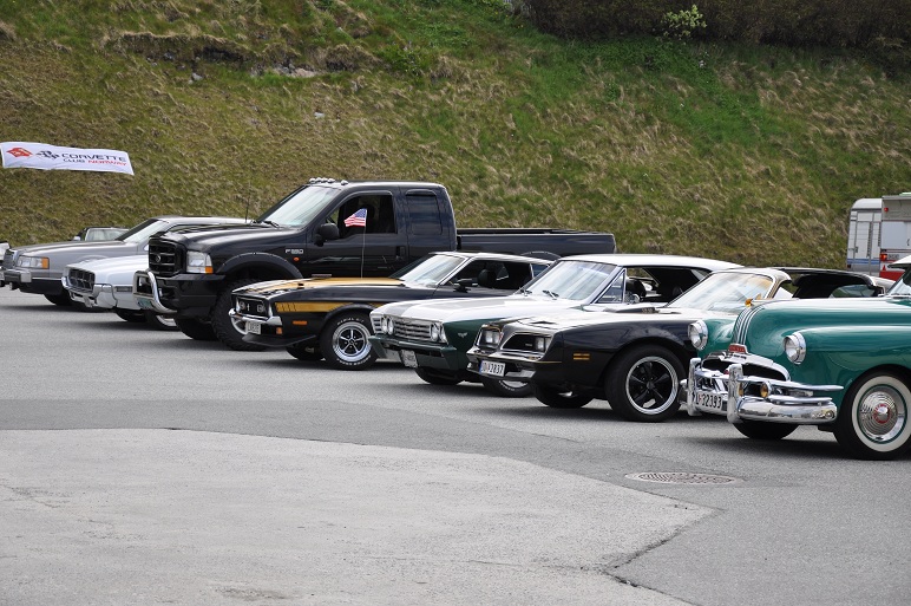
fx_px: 2503
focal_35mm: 99
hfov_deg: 20.6
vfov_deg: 13.8
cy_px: 303
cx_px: 456
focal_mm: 66
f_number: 5.6
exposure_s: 1/500
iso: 200
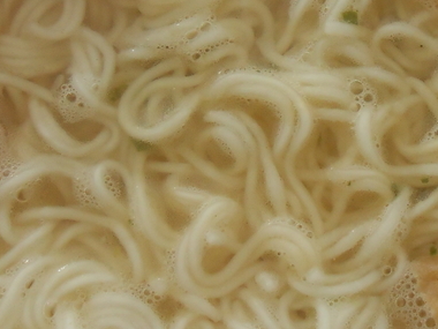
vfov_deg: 17.9
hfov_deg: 23.7
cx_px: 308
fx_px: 1038
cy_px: 112
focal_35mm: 82
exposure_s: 1/250
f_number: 3.5
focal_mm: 4.6
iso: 200
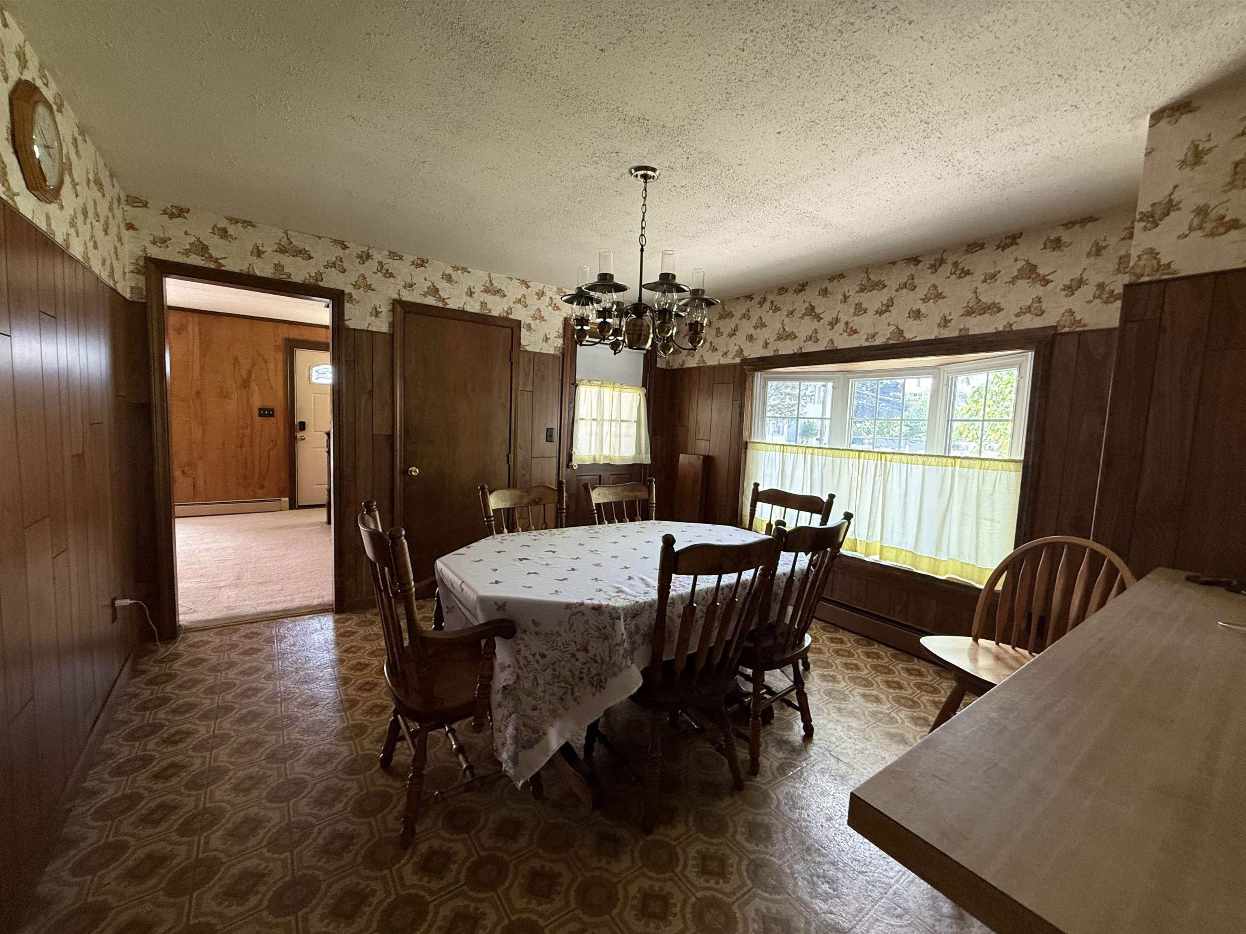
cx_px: 623
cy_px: 467
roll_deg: -2.4
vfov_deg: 85.7
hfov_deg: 102.1
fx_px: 504
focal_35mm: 14
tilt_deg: -5.3
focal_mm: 2.22
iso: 320
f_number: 2.2
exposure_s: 1/70
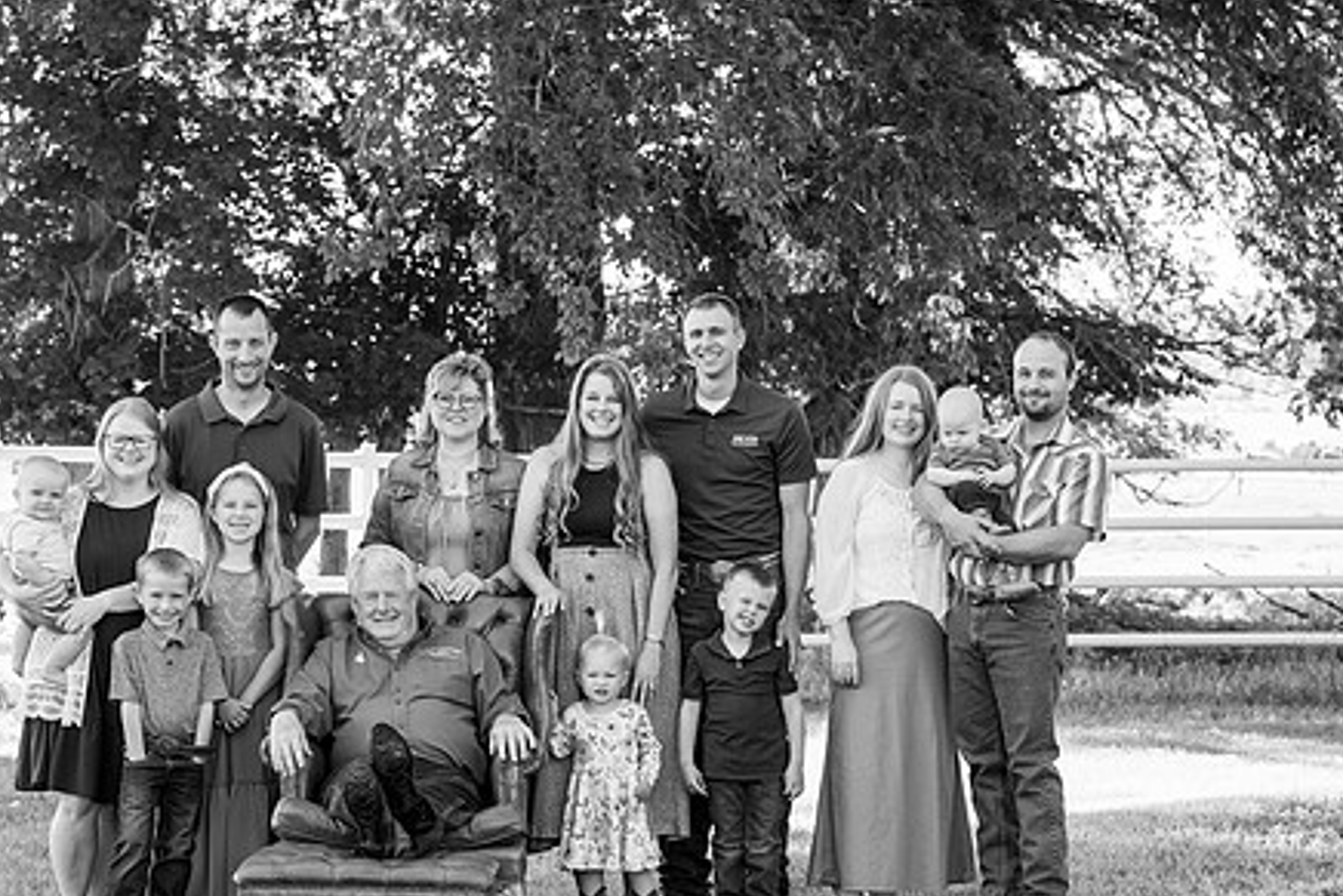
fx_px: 4366
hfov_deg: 17.5
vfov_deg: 11.7
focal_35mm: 117
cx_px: 576
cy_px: 451
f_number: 6.3
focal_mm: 88
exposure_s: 1/320
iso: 800
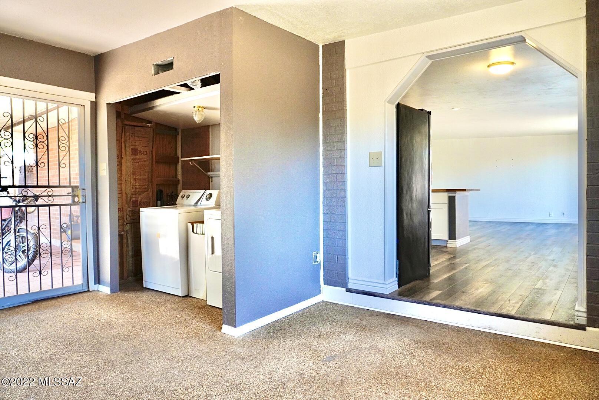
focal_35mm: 24
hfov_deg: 73.7
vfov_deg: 53.2
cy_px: 200
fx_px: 400
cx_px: 300
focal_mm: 16
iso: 1000
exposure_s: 1/50
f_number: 7.1
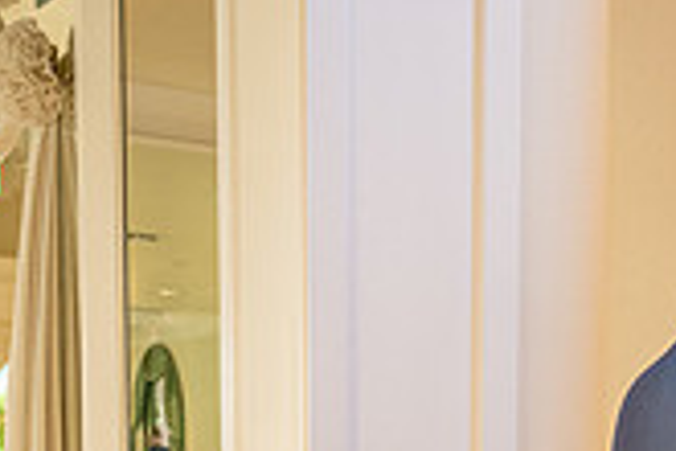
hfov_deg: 20.3
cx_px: 872
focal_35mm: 92
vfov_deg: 13.9
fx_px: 1727
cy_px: 679
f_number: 2.8
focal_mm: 24
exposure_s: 1/160
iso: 1000
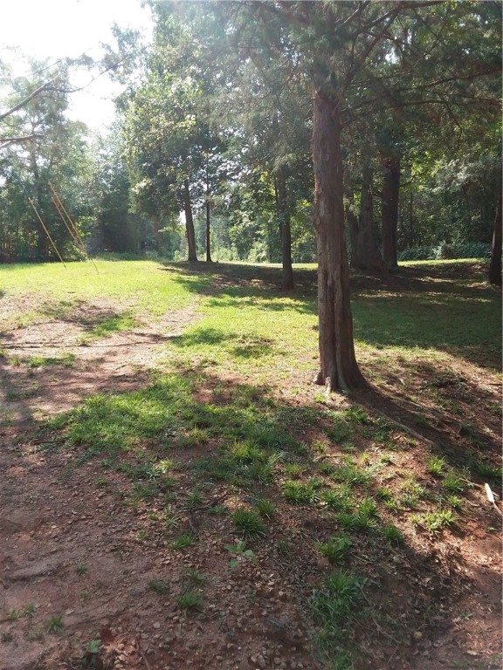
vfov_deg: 65.3
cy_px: 335
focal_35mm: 27
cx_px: 252
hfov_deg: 51.4
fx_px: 523
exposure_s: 1/341
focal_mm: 2.91
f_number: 1.9
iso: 50
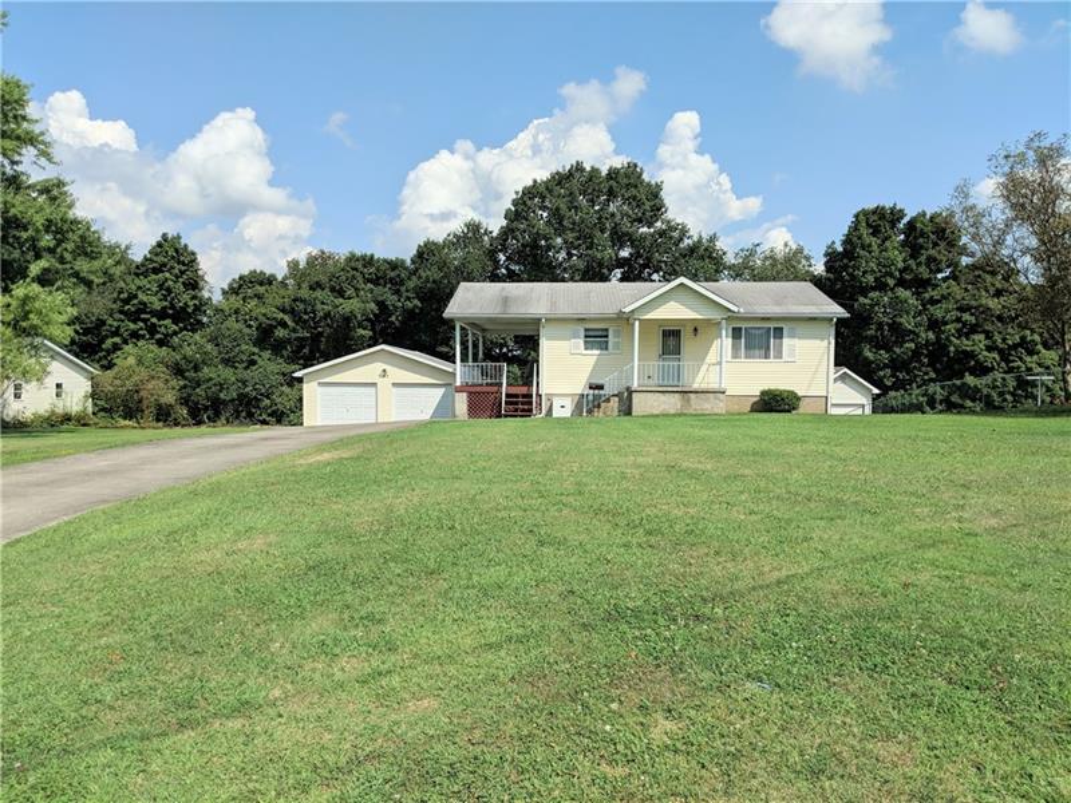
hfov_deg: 65.3
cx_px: 536
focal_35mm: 27
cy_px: 402
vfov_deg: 51.4
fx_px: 835
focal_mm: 4.44
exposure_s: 1/5848
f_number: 1.8
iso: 55
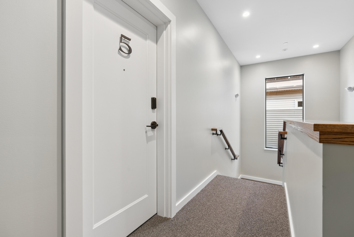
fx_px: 157
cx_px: 177
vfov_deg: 73.8
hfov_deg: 96.7
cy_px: 118
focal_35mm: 16
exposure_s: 1/6
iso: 320
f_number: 7.1
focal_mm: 16
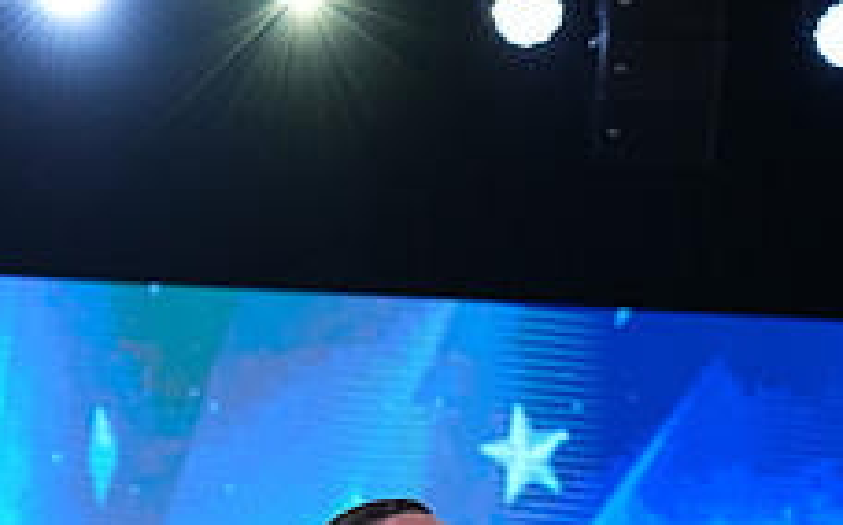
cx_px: 471
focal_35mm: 192
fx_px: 4407
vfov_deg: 6.6
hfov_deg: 10.9
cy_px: 1054
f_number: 4
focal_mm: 74
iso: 1600
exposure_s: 1/400
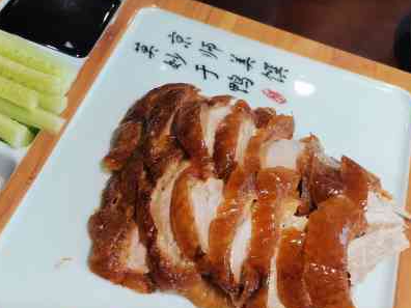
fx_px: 546
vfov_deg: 30.4
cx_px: 91
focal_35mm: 46
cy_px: 263
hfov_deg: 39.8
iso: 160
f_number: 1.8
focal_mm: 4.75
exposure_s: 1/100
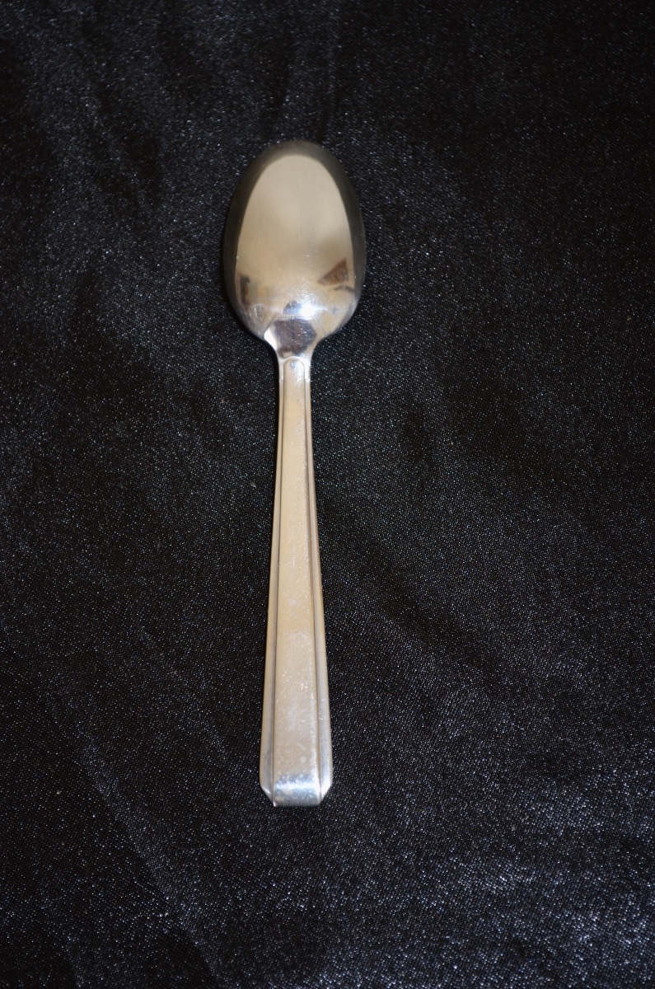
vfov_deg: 24.7
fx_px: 2261
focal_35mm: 82
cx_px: 328
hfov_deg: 16.5
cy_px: 494
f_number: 5.6
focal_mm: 55
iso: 200
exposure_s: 1/30
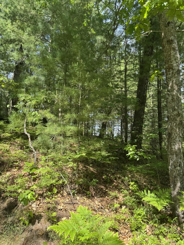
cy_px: 122
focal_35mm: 24
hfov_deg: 56.8
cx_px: 92
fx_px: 170
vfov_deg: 71.6
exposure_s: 1/925
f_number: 1.78
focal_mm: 6.76
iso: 80
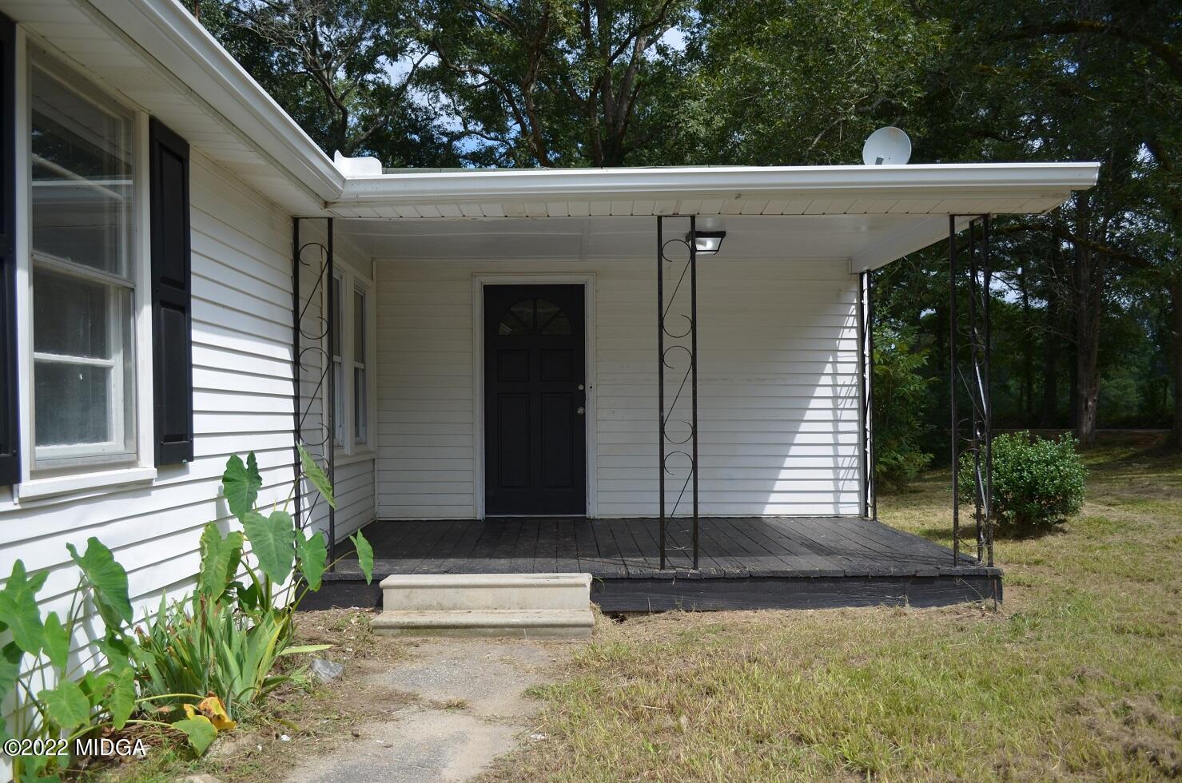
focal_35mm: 30
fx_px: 983
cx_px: 591
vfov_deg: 43.4
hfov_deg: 62.0
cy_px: 392
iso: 100
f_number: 3.8
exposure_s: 1/1000
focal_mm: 20
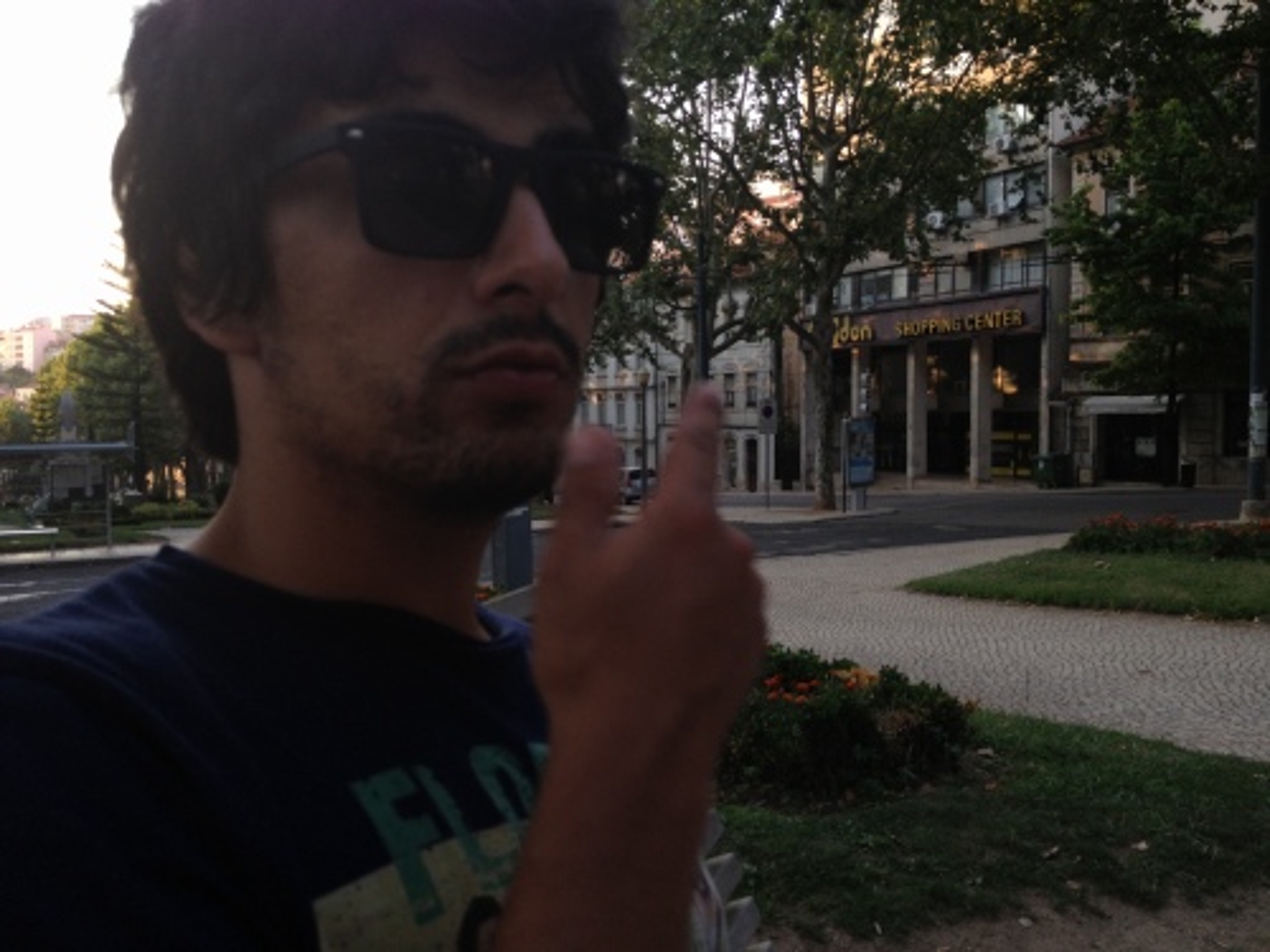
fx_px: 1284
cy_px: 476
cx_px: 635
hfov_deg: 52.6
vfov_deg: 40.7
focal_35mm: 35
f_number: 2.4
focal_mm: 4.28
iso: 50
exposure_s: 1/152
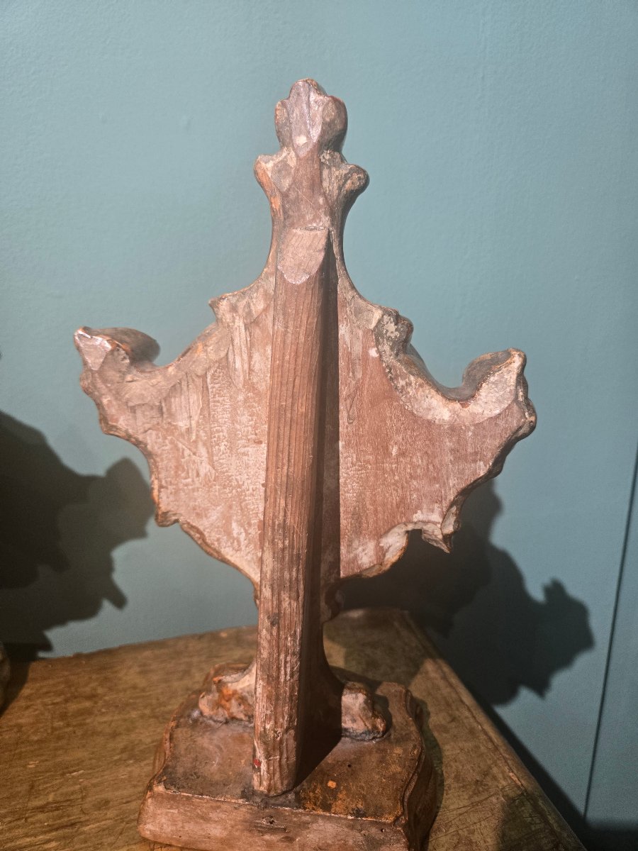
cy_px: 426
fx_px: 565
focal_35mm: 23
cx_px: 319
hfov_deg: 58.9
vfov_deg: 73.9
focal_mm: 5.4
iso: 200
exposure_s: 1/100
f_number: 1.8
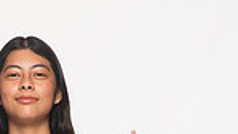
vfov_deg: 6.3
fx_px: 1155
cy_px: 348
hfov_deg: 11.7
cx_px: 34
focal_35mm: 183
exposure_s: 1/320
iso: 800
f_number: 7.1
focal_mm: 58
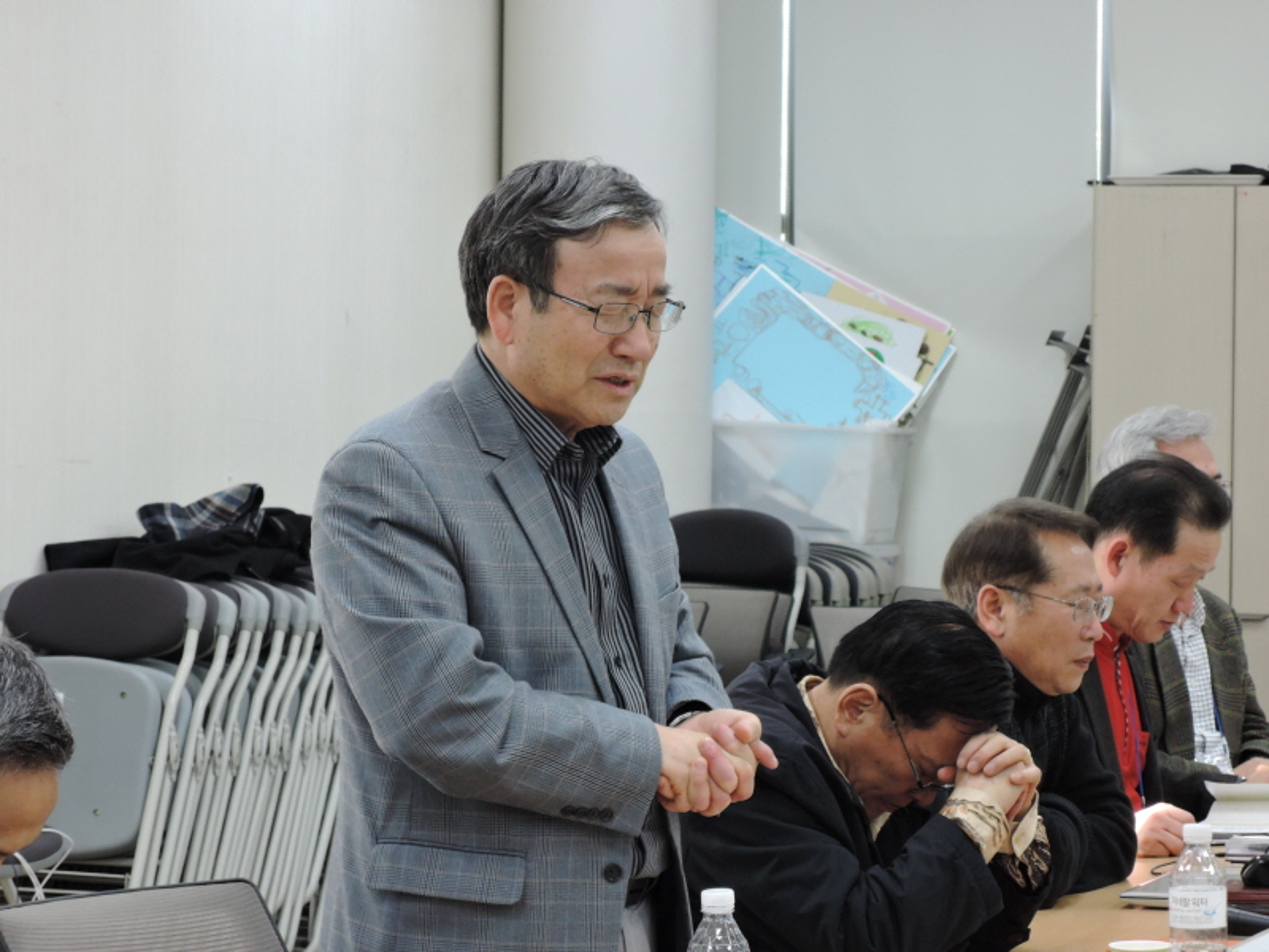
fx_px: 4399
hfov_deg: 16.4
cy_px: 476
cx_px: 634
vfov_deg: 12.3
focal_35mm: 120
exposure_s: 1/15
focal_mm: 25.5
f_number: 5.6
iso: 400
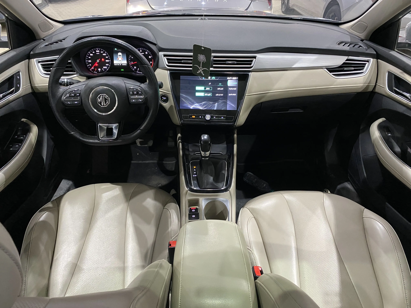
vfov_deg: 53.1
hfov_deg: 67.3
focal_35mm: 26
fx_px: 309
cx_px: 206
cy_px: 154
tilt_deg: -35.7
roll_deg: -0.8
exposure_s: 1/41
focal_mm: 4.25
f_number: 1.8
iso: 500
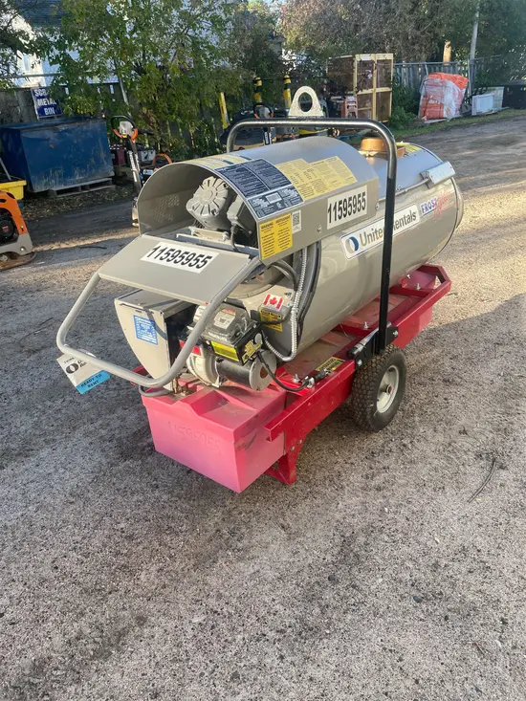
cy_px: 350
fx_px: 527
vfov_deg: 67.3
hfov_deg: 53.1
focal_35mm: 26
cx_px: 263
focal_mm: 4.2
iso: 32
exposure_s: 1/407
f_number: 1.6
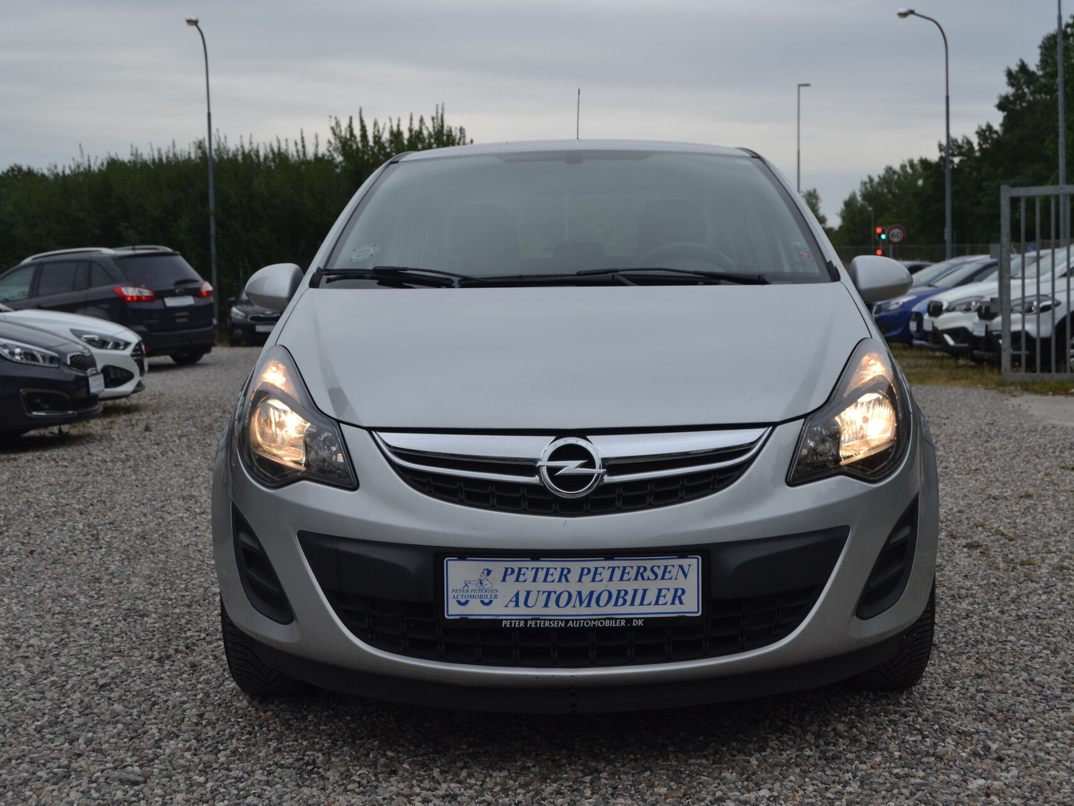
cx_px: 565
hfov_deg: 38.9
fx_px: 1521
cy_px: 404
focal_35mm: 49
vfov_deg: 29.7
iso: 100
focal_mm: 30
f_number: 7.1
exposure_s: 1/200
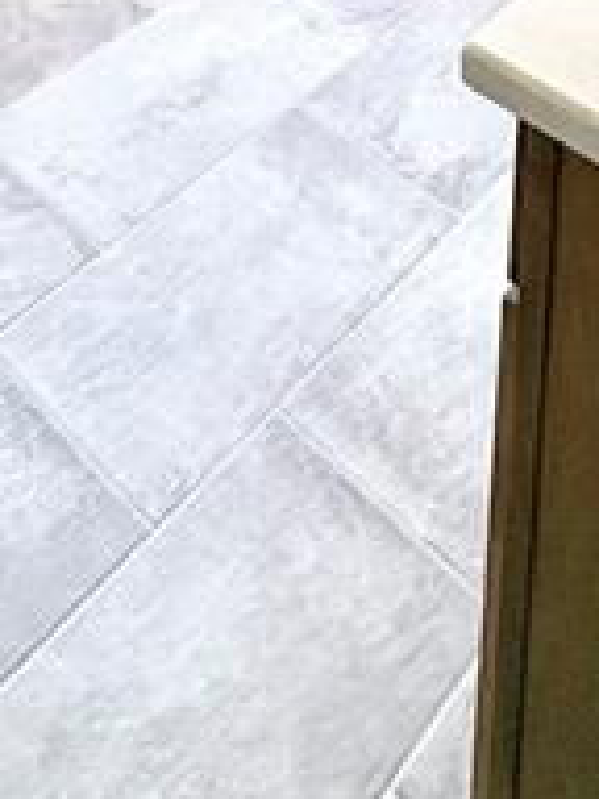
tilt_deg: -8.4
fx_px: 1292
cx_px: 133
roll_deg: -0.9
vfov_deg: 22.0
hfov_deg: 25.7
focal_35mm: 56
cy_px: -624
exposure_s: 1/117
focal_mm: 2.22
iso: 64
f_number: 2.2
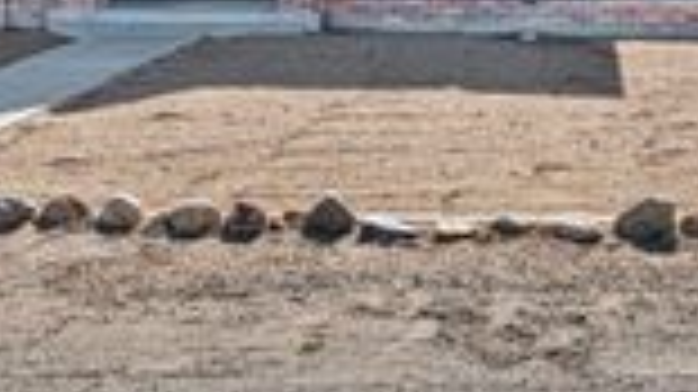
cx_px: 617
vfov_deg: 17.6
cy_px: -47
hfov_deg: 30.7
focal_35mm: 66
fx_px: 1215
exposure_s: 1/25
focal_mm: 13
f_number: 8
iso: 100
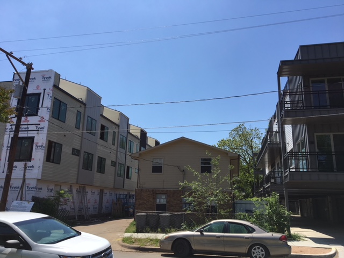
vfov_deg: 48.2
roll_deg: -1.2
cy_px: 129
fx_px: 288
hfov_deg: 61.7
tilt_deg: +15.5
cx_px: 172
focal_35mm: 29
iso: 25
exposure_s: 1/1748
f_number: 2.2
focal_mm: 4.15
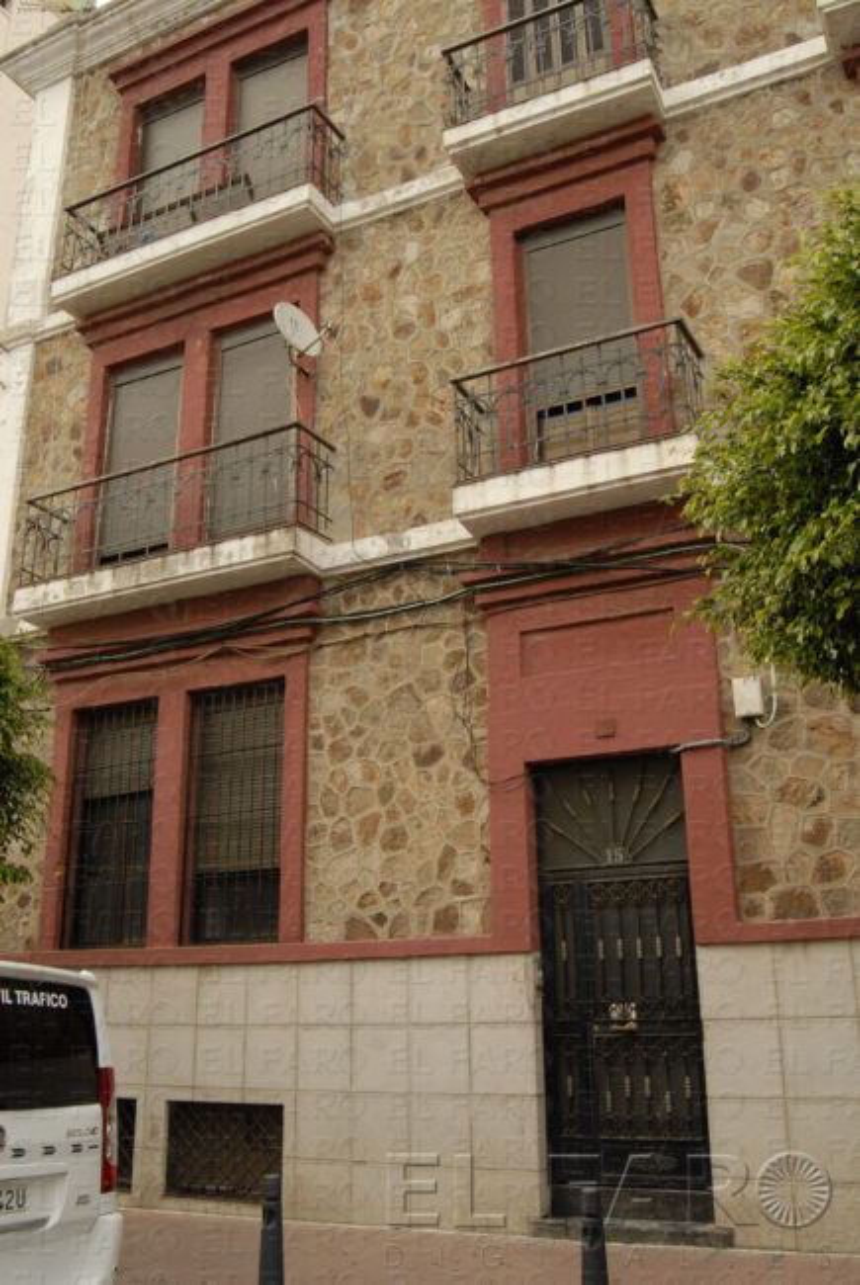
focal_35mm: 30
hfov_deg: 43.7
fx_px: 1072
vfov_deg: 61.9
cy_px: 642
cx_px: 430
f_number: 8
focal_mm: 20
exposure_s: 1/60
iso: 400
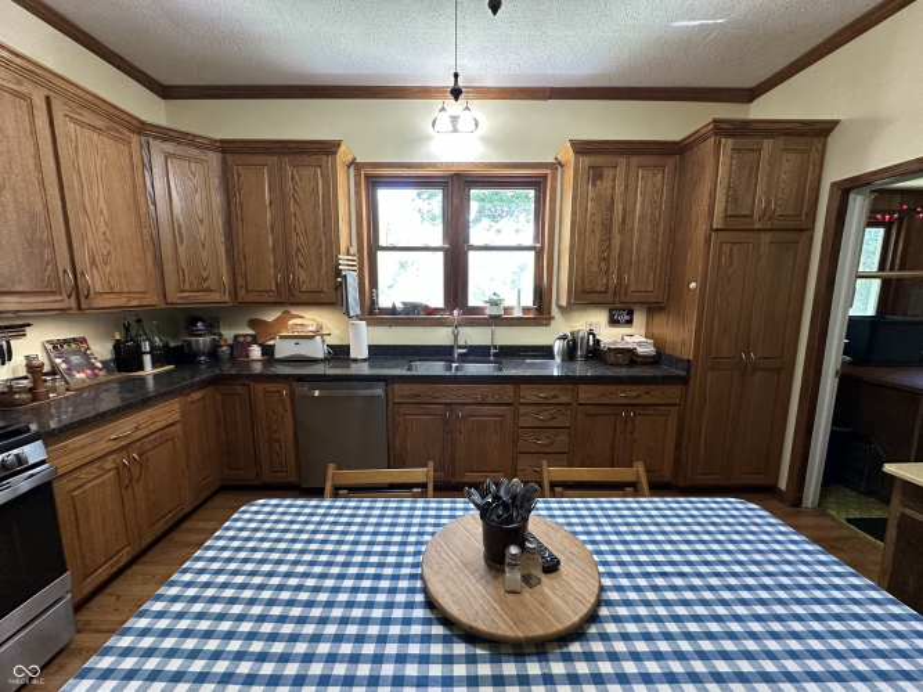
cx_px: 462
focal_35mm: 14
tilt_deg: -8.1
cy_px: 346
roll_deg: -0.9
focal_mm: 2.22
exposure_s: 1/60
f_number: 2.2
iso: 250
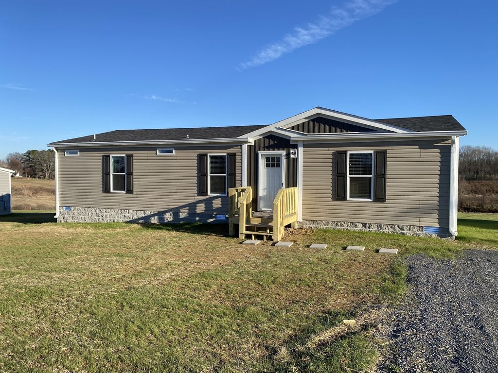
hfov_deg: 67.3
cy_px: 186
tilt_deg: -2.5
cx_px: 249
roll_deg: +0.0
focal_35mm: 26
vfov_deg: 53.1
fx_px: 374
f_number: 1.8
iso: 32
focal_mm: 4.25
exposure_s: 1/2141
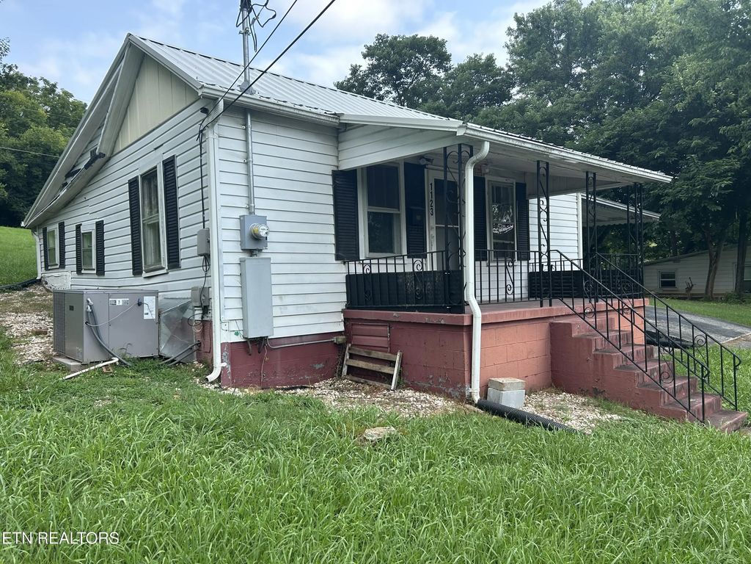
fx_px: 564
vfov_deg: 53.1
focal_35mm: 26
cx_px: 376
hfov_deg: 67.3
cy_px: 282
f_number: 1.5
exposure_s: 1/1645
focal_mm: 5.7
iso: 50
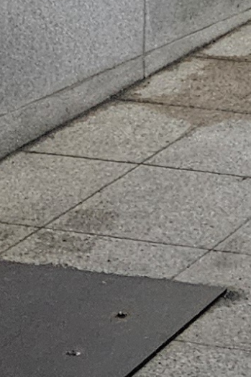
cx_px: 414
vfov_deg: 10.0
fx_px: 1912
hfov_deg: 7.3
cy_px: -484
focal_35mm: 183
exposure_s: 1/60
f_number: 1.8
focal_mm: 5.4
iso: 640
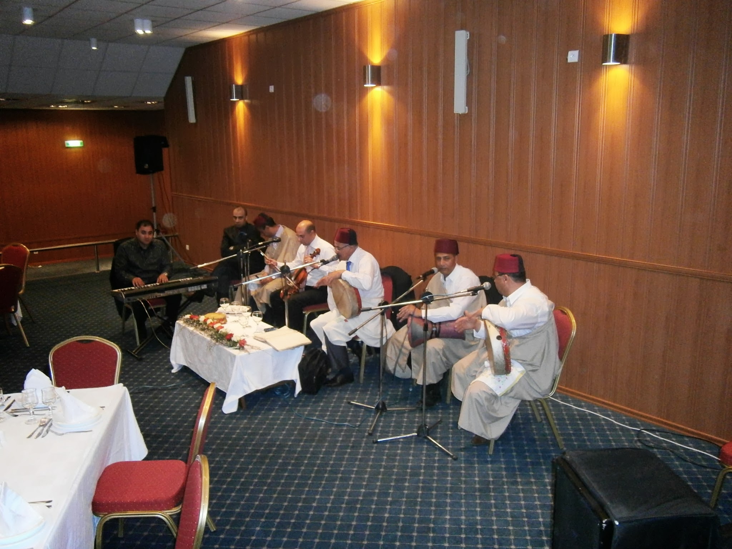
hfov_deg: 58.4
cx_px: 366
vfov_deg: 45.4
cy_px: 274
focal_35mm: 31
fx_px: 656
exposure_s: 1/30
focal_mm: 5.5
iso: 400
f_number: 2.9
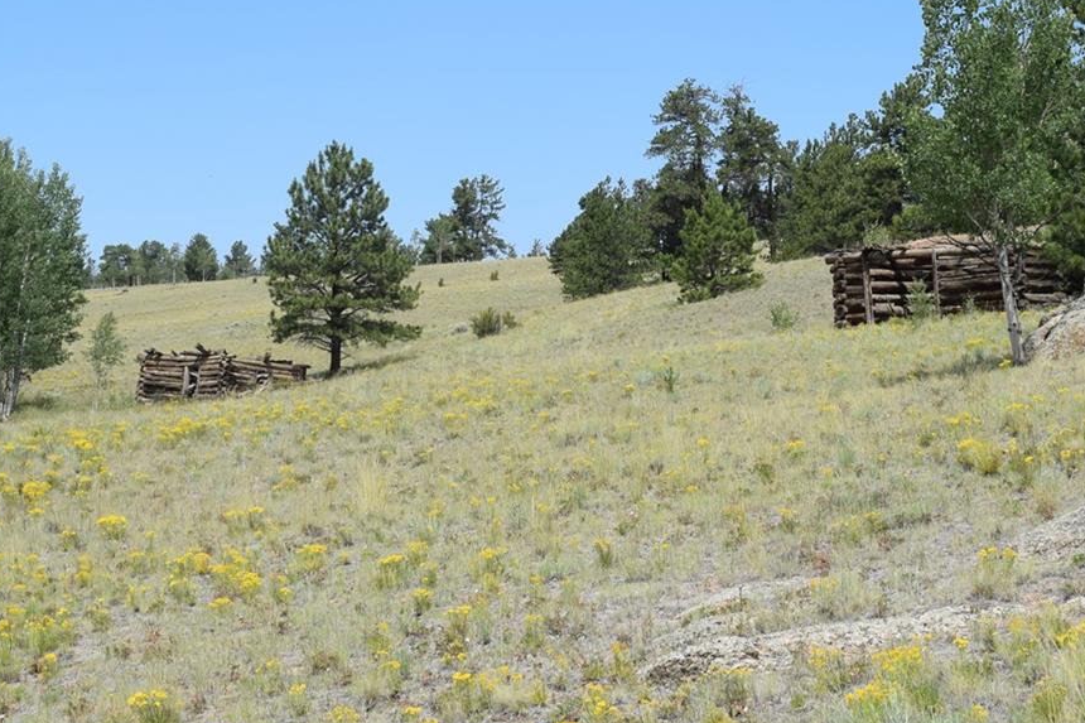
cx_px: 710
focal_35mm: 67
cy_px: 256
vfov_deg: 20.2
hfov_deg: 29.9
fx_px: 2019
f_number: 10
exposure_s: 1/400
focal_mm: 24
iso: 200
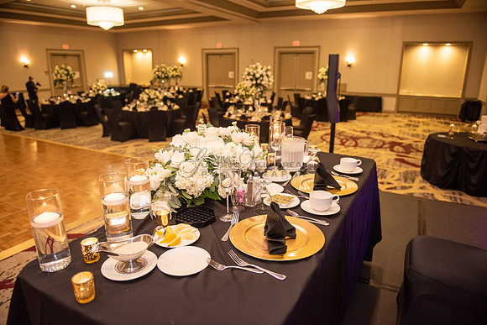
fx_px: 325
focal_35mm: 24
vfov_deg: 53.2
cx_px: 244
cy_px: 162
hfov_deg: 73.7
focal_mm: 24
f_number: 2.8
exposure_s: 1/125
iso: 1600
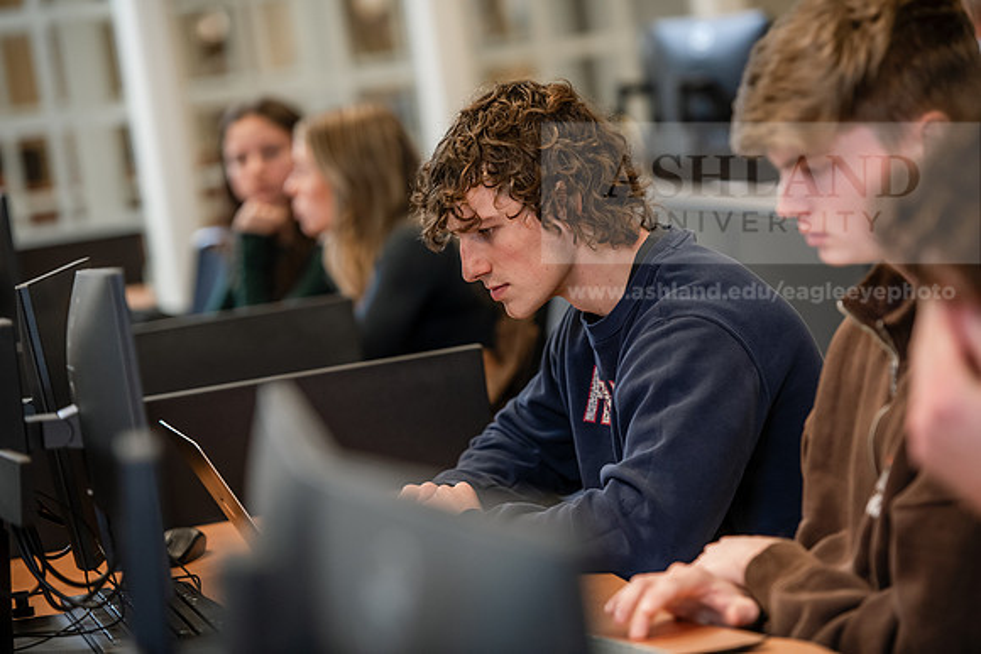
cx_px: 490
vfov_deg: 9.8
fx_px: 3816
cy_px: 327
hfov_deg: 14.7
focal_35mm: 140
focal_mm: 140
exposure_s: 1/160
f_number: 3.2
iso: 1000
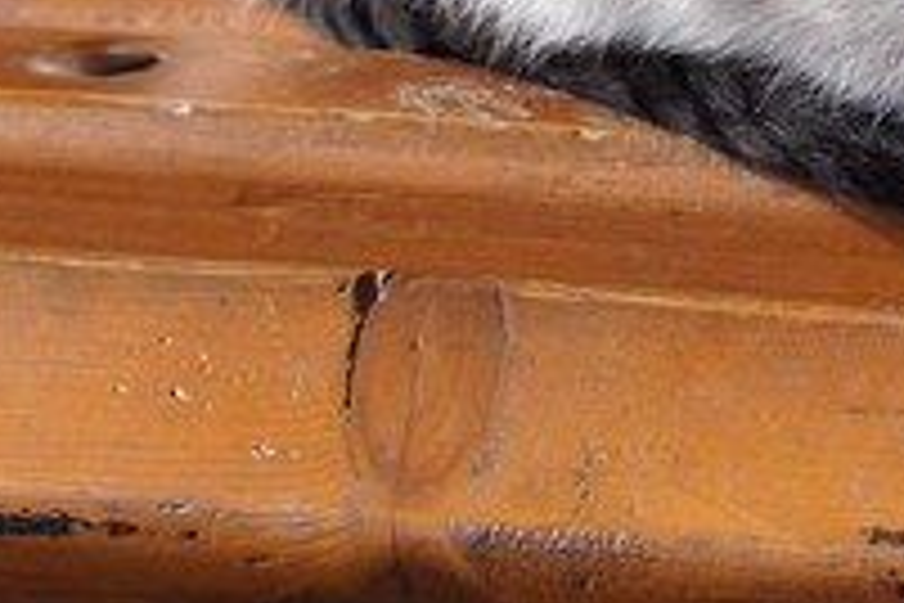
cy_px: -326
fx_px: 4588
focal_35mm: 183
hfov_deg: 11.0
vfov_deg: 7.4
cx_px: 1106
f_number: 5.6
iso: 100
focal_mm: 35
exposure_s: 1/160
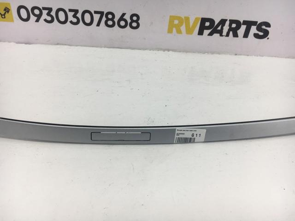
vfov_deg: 48.2
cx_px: 148
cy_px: 110
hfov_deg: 61.7
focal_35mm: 29
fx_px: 247
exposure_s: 1/100
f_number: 2.2
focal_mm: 4.15
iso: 32
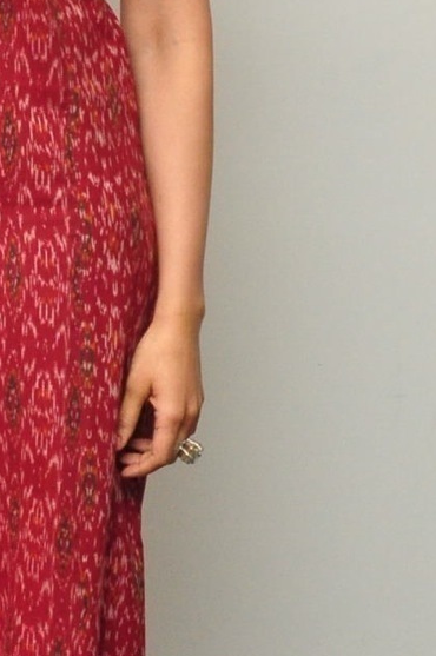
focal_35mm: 122
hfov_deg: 11.2
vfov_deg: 16.9
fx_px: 2215
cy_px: 296
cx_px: 16
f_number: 10
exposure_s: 1/125
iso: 1600
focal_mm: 25
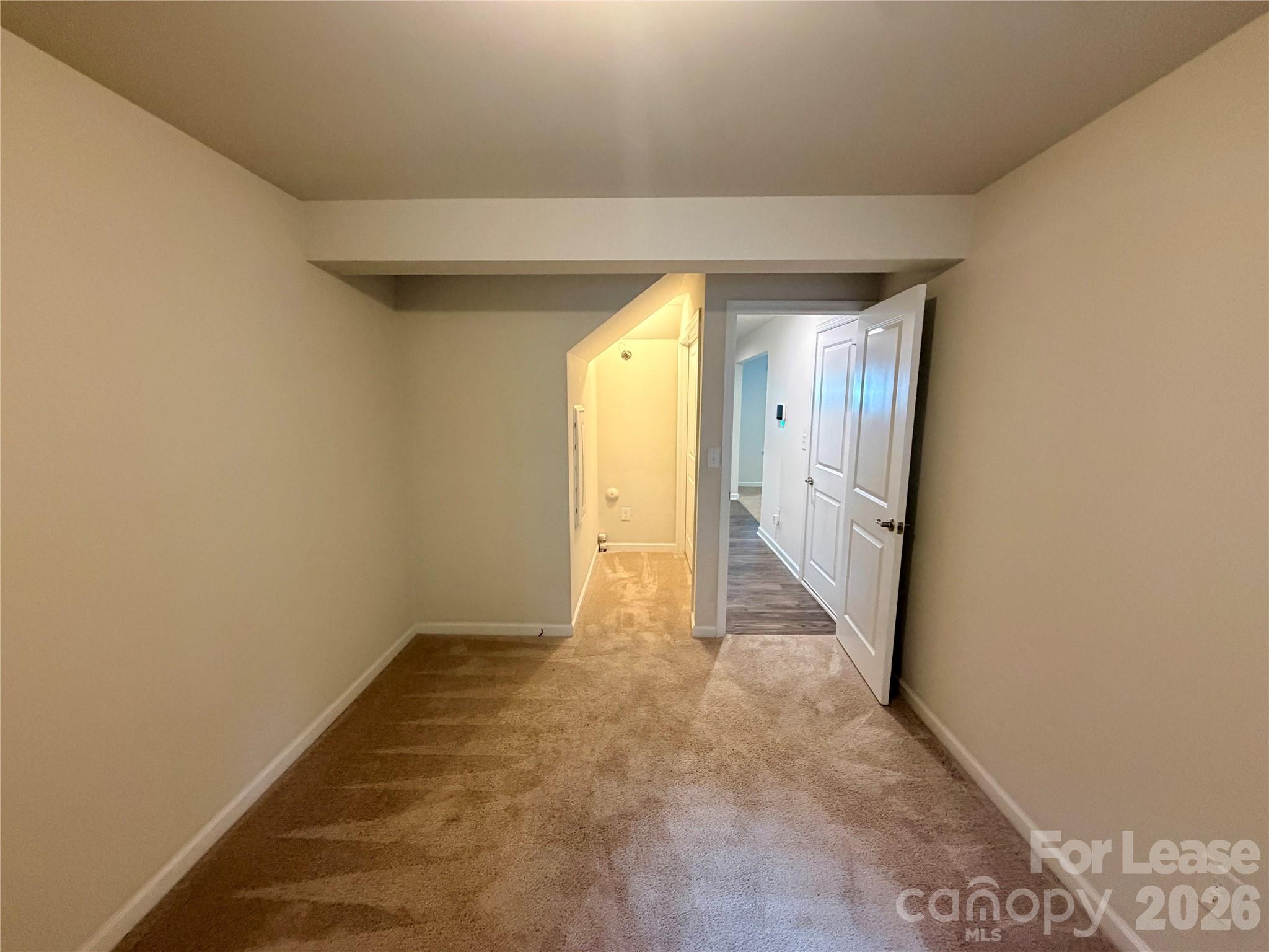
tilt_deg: -9.4
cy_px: 476
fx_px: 513
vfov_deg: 85.7
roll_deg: +0.6
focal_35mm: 14
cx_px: 634
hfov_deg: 102.1
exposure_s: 1/60
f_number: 2.2
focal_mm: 2.22
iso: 500
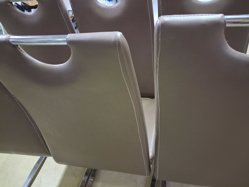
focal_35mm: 27
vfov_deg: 51.4
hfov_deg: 65.3
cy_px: 94
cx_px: 124
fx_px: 194
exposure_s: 1/25
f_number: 1.8
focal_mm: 4
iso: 640
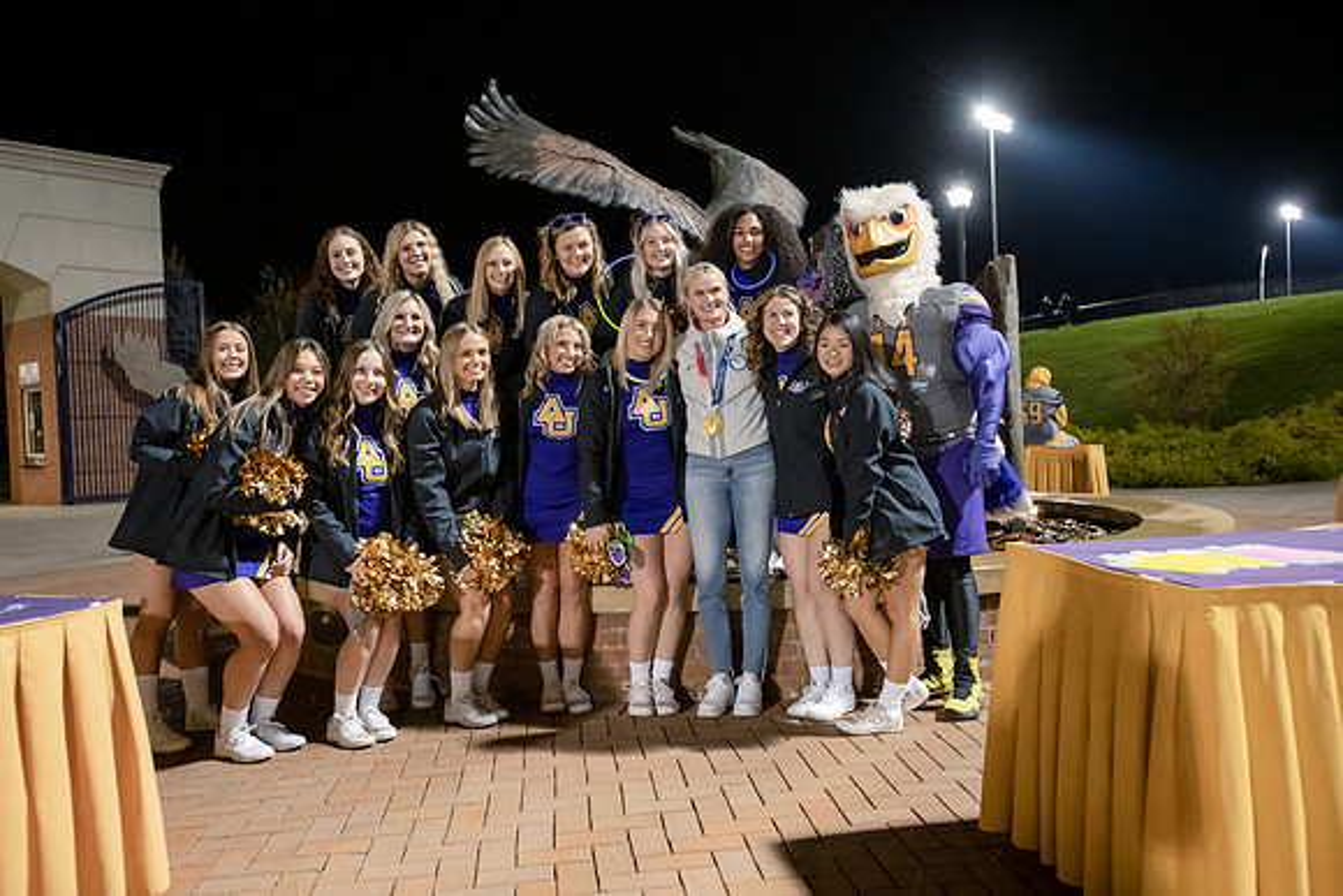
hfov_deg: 61.9
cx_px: 672
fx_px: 1119
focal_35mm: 30
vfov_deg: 43.6
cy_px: 448
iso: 4000
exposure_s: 1/80
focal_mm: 30
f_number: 3.5
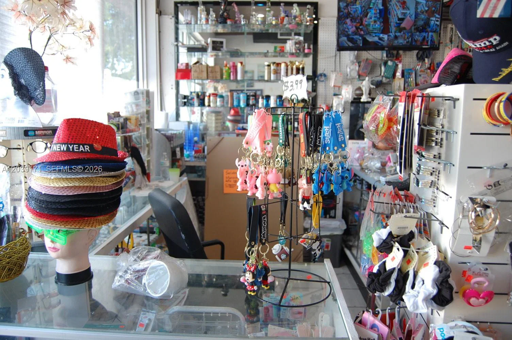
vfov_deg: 47.8
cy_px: 170
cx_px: 256
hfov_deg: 67.4
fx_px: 384
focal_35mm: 27
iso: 200
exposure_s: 1/40
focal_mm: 18
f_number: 3.5
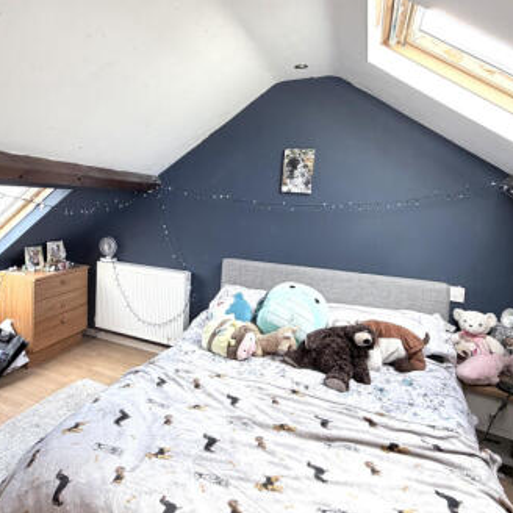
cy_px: 217
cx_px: 188
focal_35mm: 22
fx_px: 369
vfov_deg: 69.2
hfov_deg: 68.4
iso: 100
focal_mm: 2.22
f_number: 2.2
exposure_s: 1/121
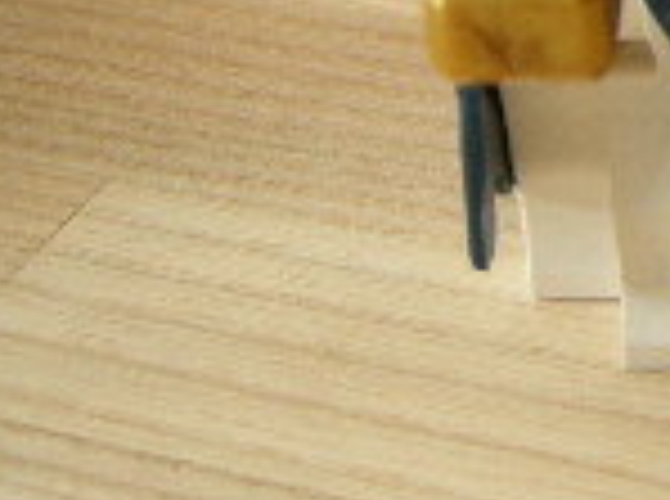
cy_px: -270
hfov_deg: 11.7
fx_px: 2993
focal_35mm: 155
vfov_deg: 9.3
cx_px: 1246
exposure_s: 1/59.8
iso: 227
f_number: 2.7
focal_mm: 7.5
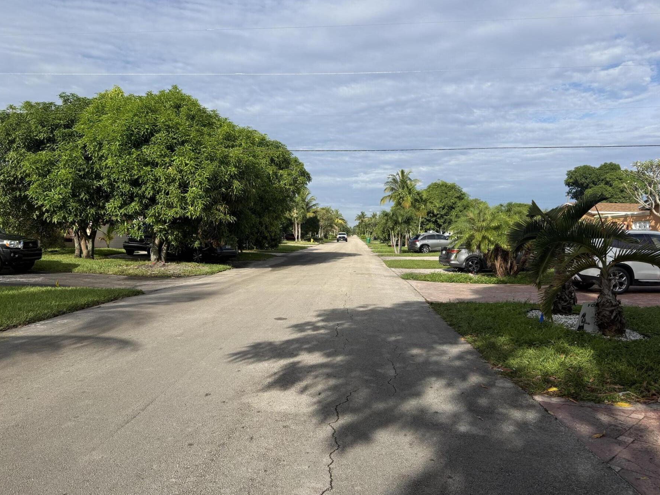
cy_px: 237
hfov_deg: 65.3
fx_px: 515
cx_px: 345
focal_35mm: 27
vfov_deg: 51.3
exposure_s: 1/4975
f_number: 1.78
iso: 80
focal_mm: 6.76
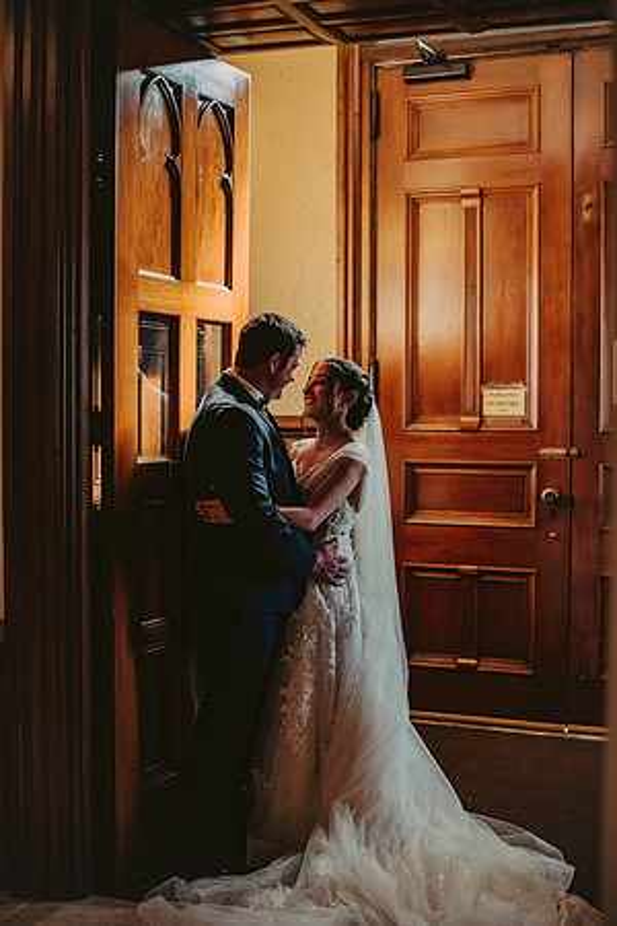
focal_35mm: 50
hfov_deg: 27.0
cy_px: 463
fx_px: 1285
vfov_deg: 39.6
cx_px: 308
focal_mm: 50
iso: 800
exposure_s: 1/250
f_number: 2
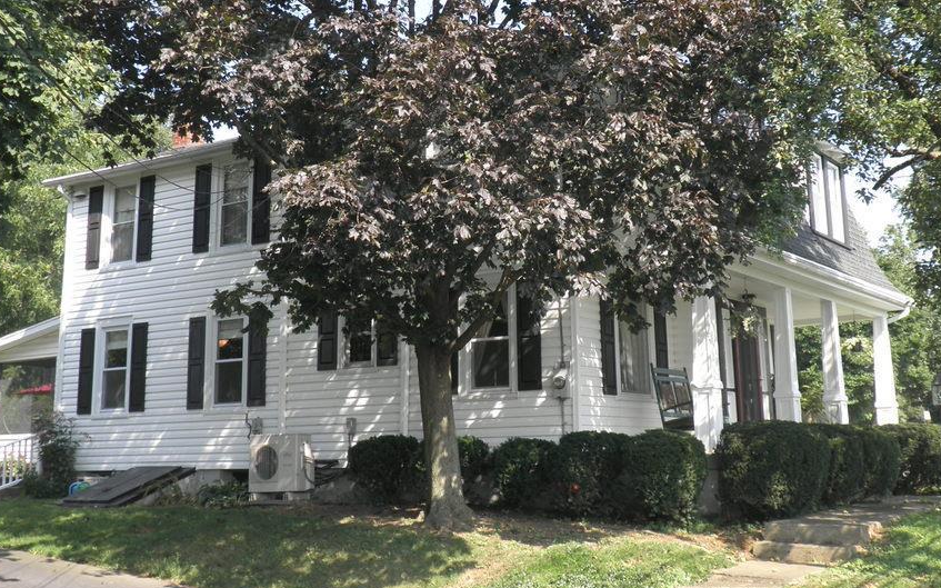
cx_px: 482
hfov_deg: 40.3
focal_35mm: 50
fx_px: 1282
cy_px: 195
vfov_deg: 25.7
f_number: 4
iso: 64
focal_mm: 7
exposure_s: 1/160
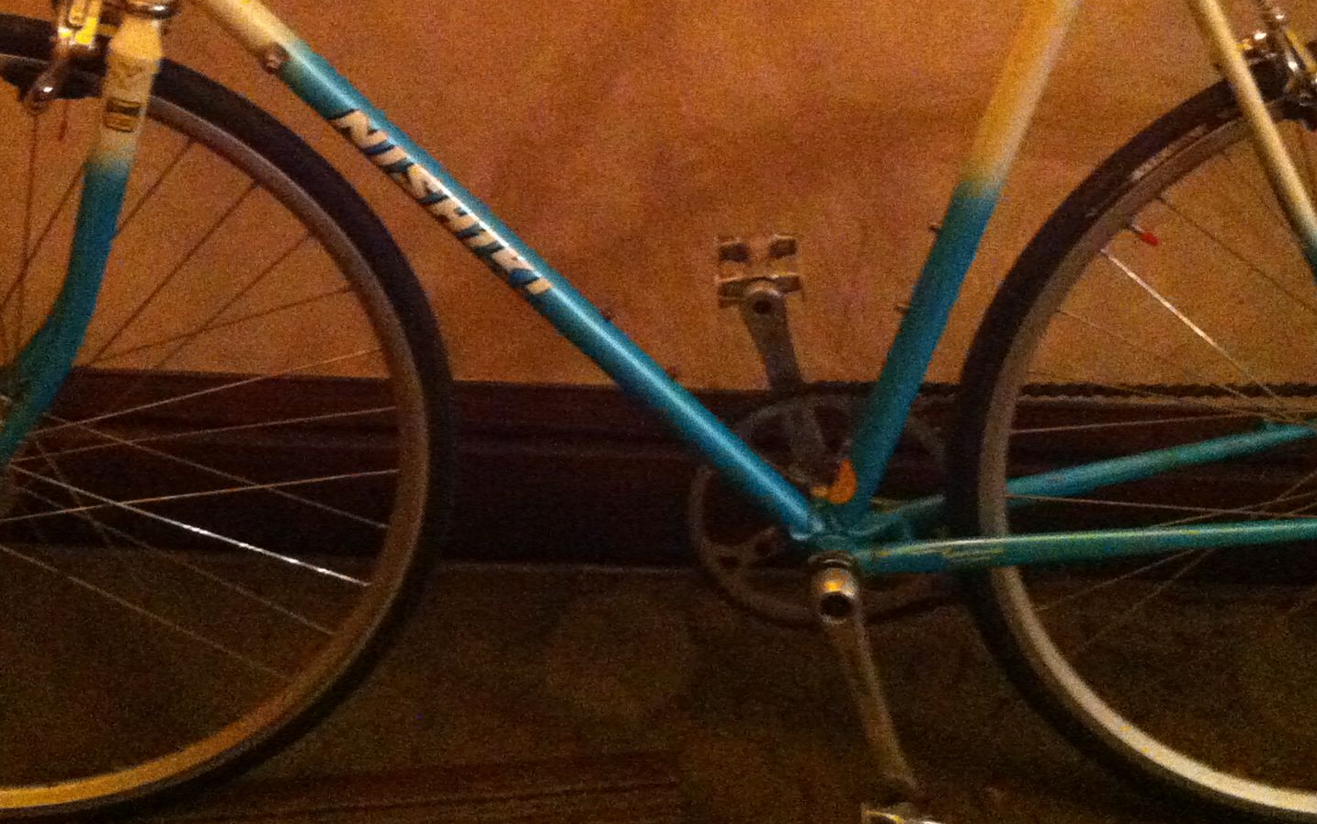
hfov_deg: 30.6
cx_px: 646
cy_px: 175
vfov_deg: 19.3
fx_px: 2405
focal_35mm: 67
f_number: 2.8
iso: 1000
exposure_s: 1/15
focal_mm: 3.85
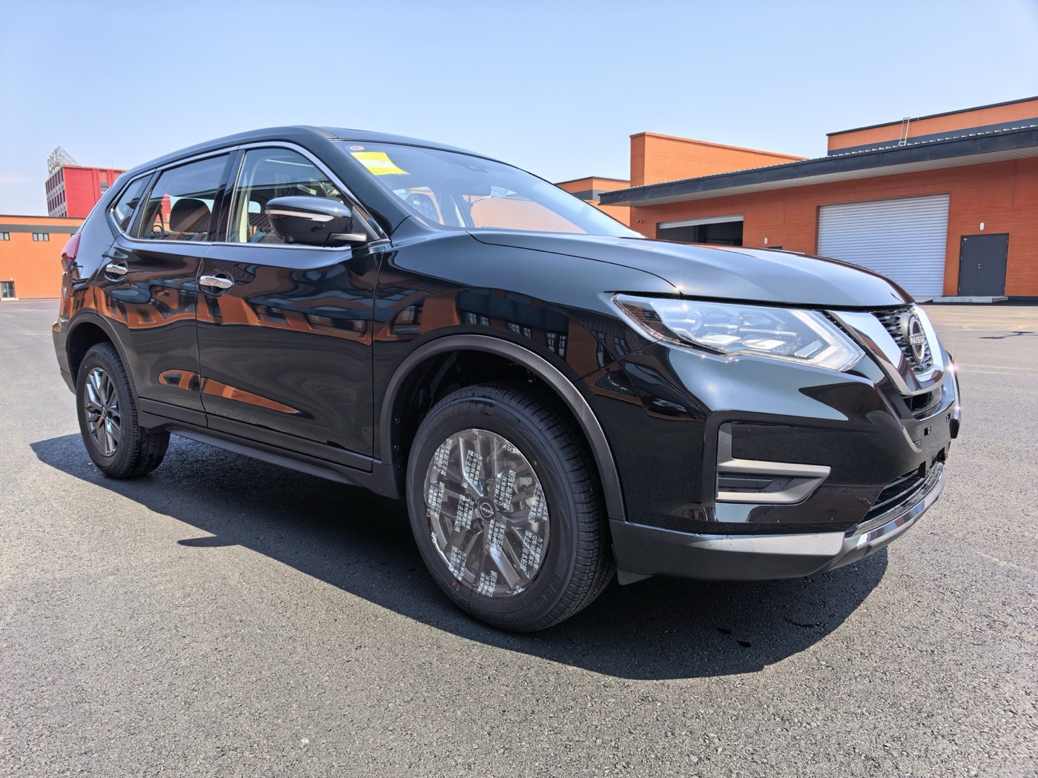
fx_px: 720
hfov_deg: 71.6
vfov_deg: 56.8
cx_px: 519
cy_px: 389
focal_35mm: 24
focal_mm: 5.75
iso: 50
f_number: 2
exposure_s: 1/2304
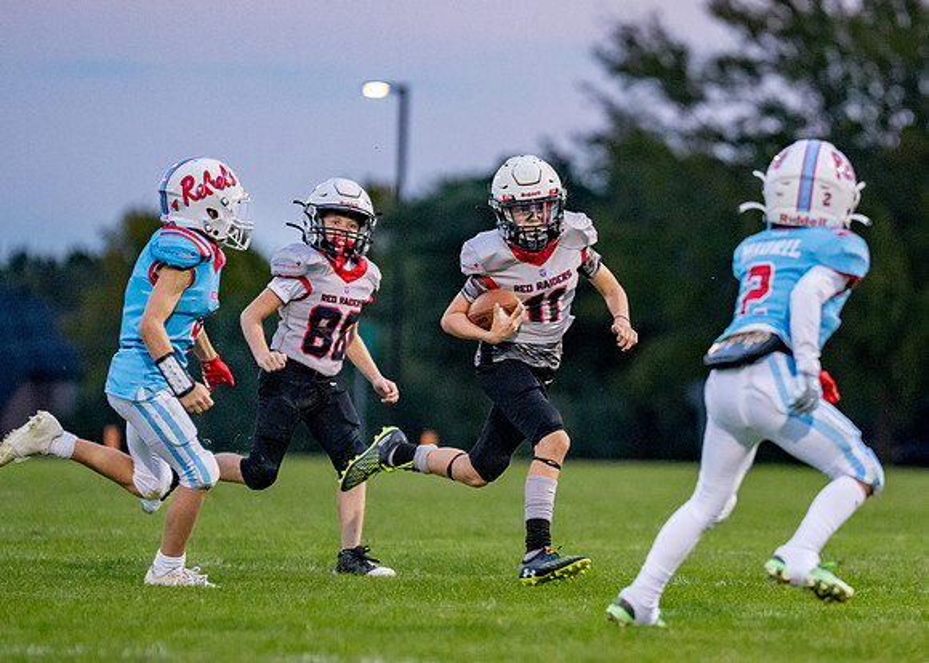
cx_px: 609
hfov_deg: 6.5
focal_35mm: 310
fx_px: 8169
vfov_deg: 4.6
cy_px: 366
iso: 4000
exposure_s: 1/1250
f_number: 2.8
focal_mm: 200
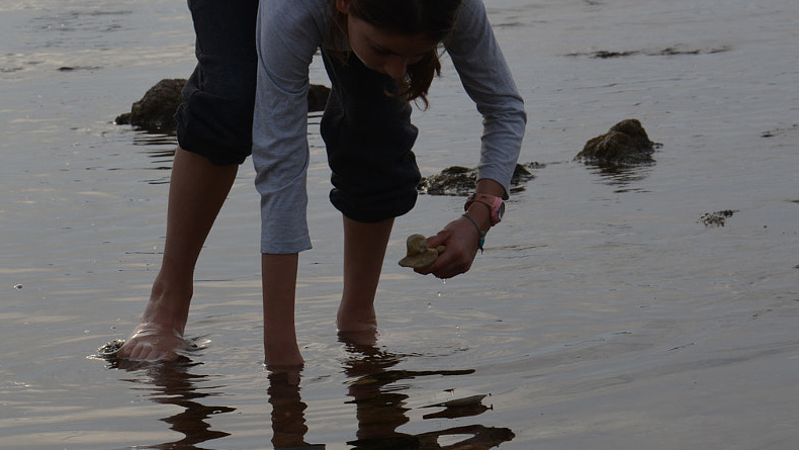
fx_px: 3370
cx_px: 261
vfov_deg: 7.6
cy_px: 166
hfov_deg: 13.5
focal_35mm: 159
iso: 125
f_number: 9
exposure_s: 1/320
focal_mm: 50
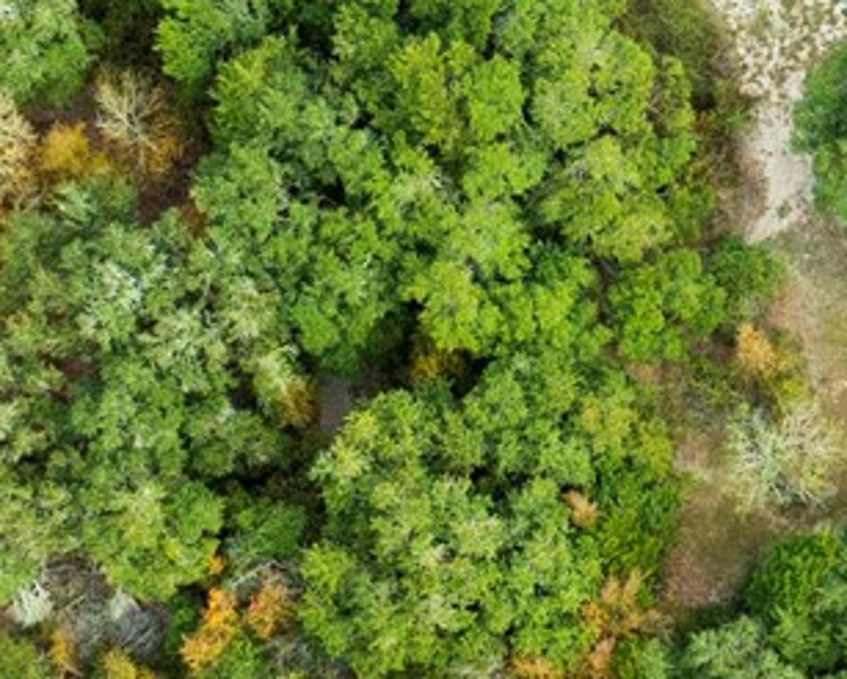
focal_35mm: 156
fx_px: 3913
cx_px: 1039
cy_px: 171
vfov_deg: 9.9
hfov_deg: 12.1
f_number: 2.8
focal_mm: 12.29
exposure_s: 1/320
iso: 100
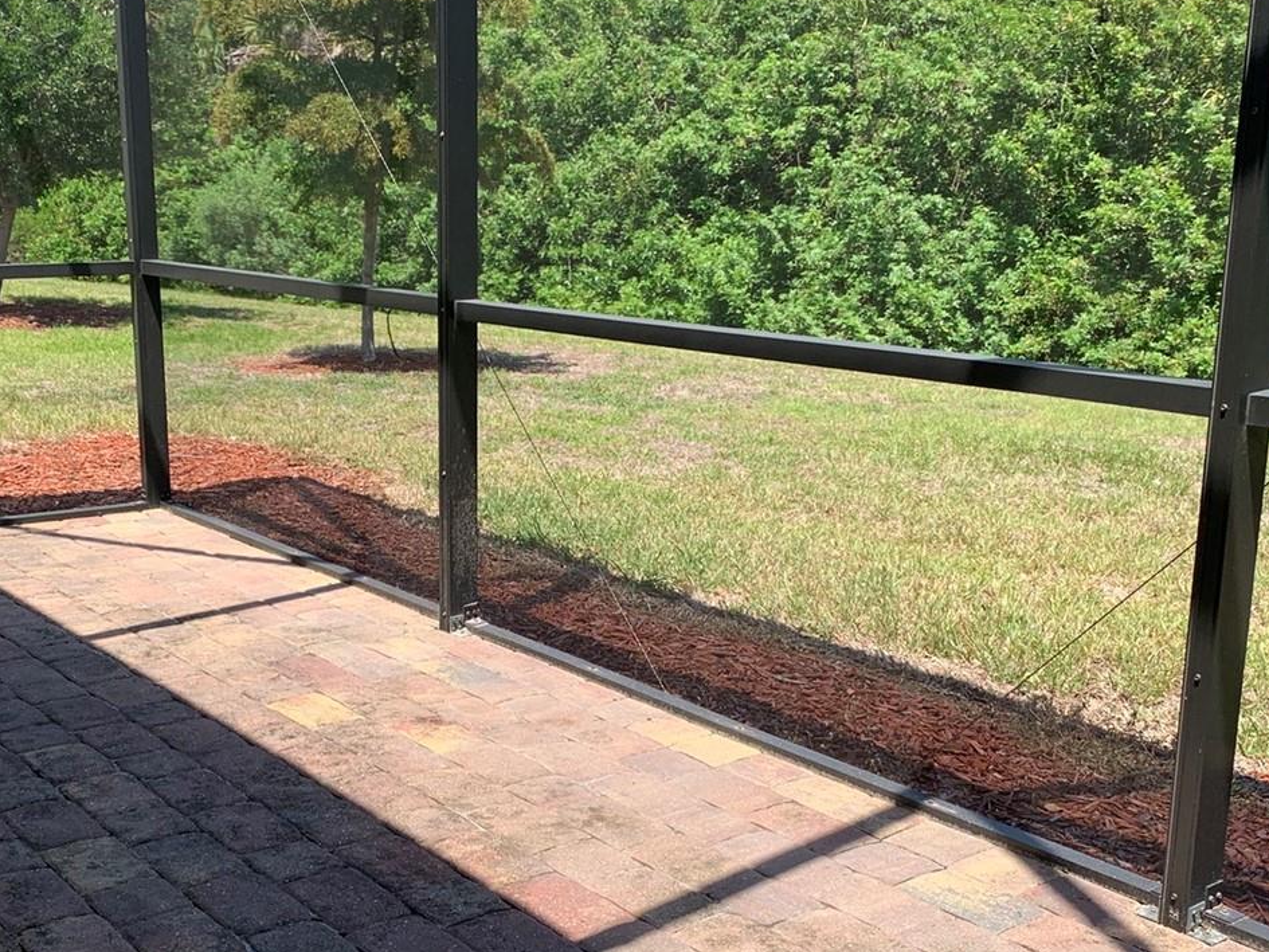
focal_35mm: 44
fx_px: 1613
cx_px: 450
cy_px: 528
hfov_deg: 42.5
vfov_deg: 32.9
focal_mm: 4.25
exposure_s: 1/842
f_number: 1.8
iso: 25
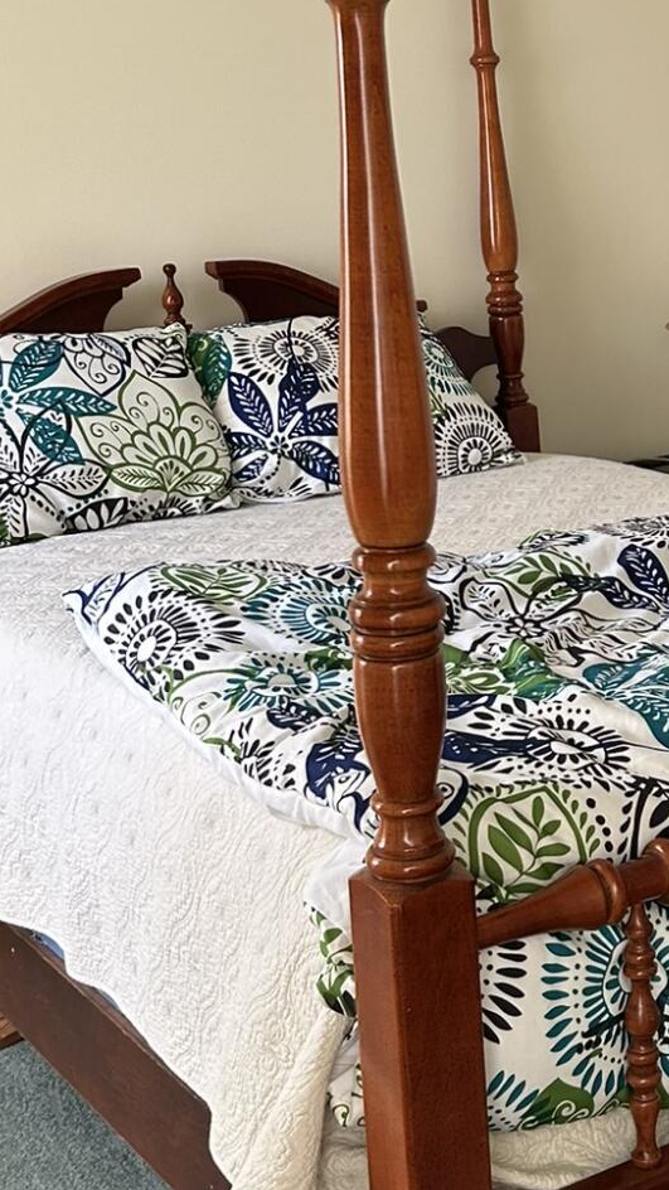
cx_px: 603
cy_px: 537
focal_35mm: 60
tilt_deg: -13.9
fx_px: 1892
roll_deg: +2.0
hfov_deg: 19.7
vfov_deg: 34.9
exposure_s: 1/121
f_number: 1.5
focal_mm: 5.7
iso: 125
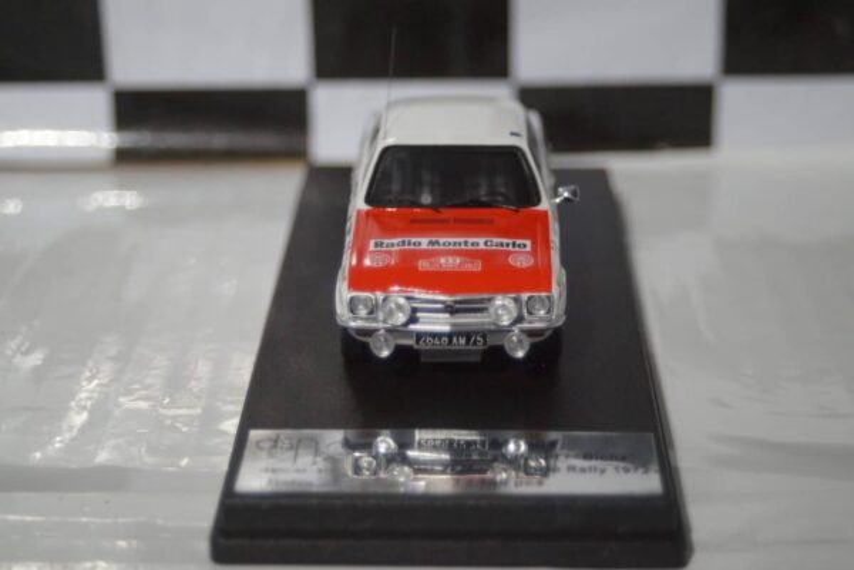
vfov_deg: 16.6
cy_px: 285
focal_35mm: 82
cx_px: 427
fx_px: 1957
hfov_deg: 24.6
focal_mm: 55
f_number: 5
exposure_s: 1/160
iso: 2500
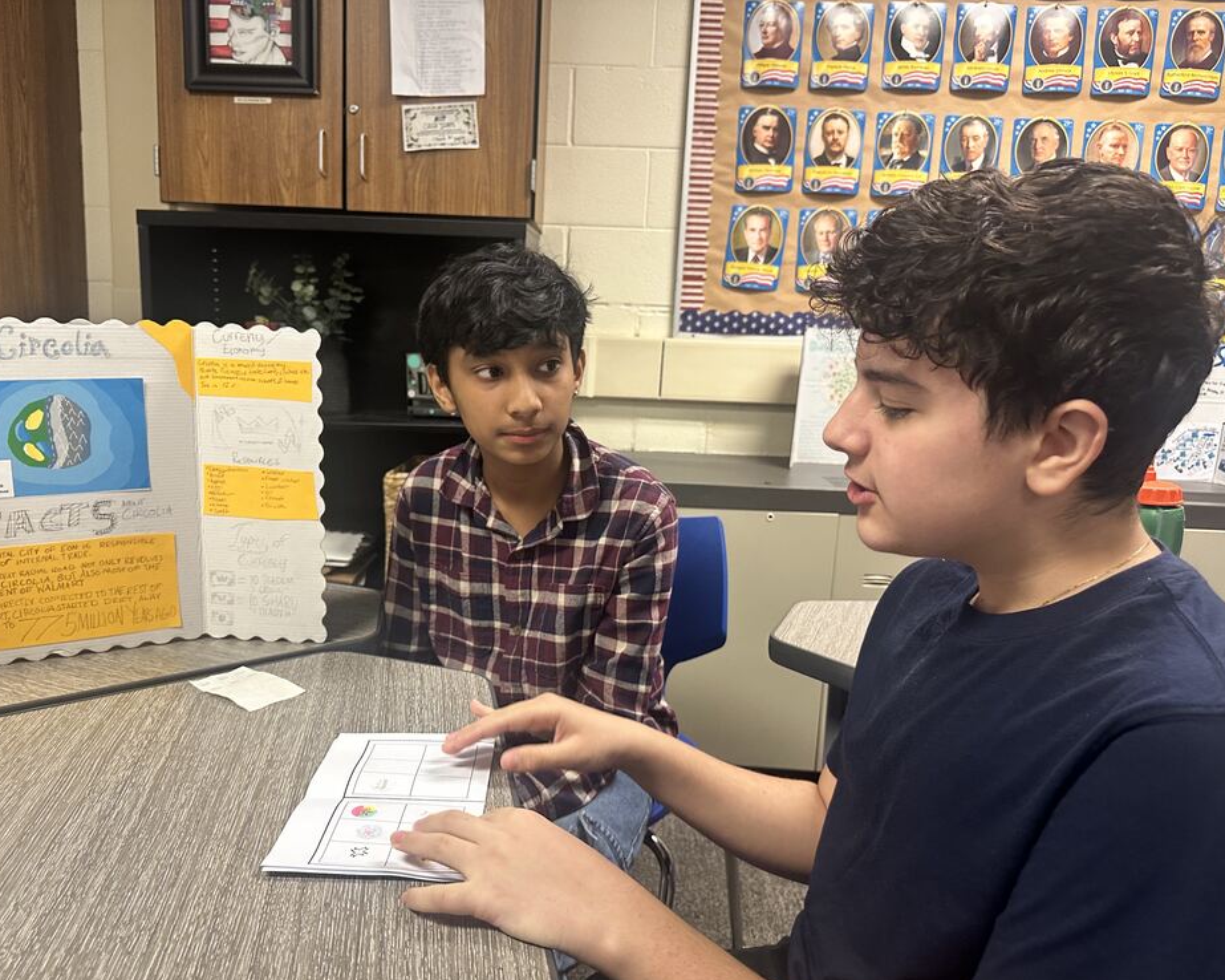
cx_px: 556
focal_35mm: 26
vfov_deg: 54.9
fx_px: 942
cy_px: 509
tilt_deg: -11.0
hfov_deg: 65.9
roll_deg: -1.7
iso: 320
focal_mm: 6.86
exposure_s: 1/60
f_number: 1.78
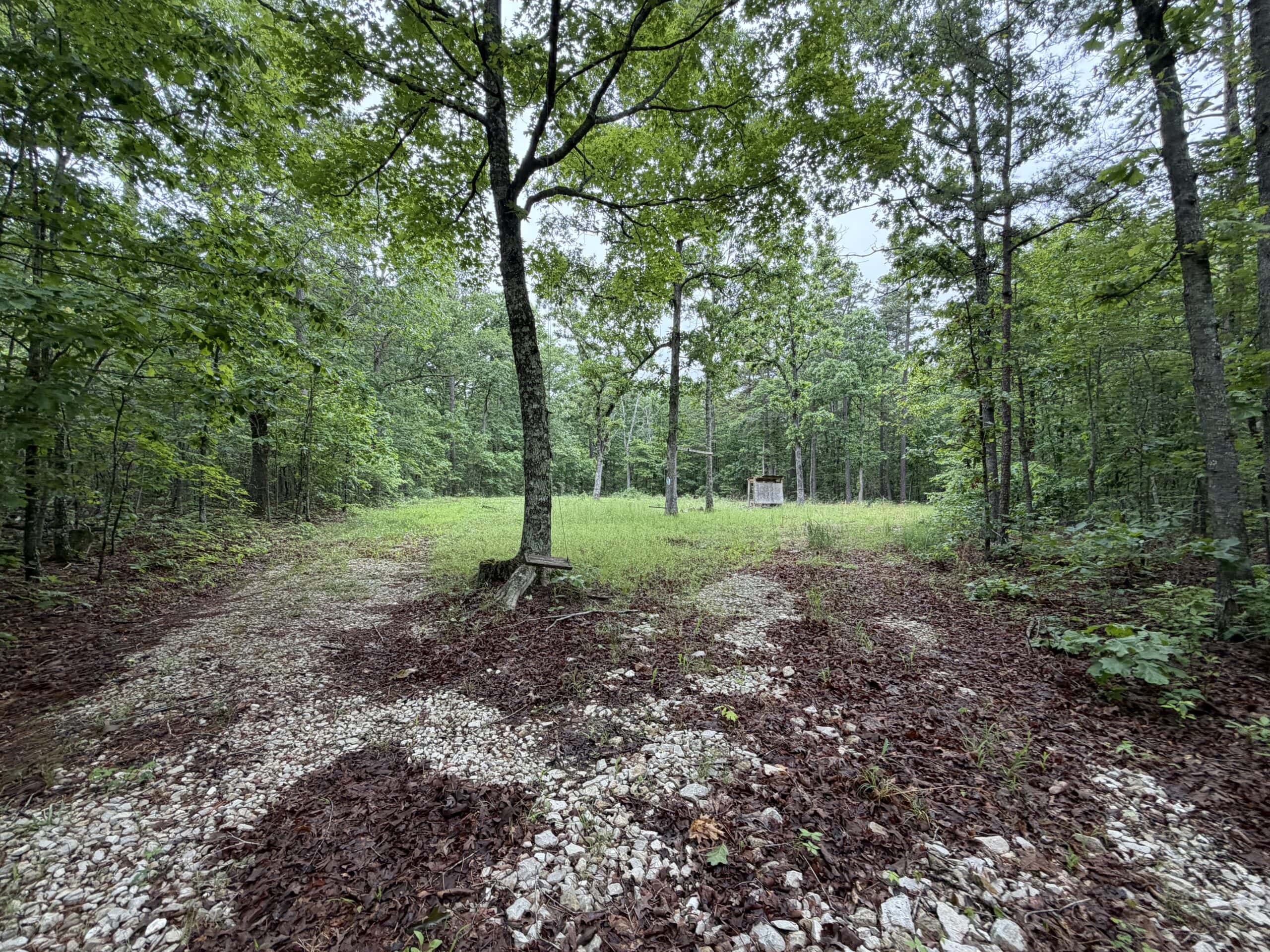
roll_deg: +1.0
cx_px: 635
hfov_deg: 102.1
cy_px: 476
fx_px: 514
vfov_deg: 85.7
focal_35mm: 14
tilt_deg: -3.2
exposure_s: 1/217
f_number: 2.2
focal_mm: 2.22
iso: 50
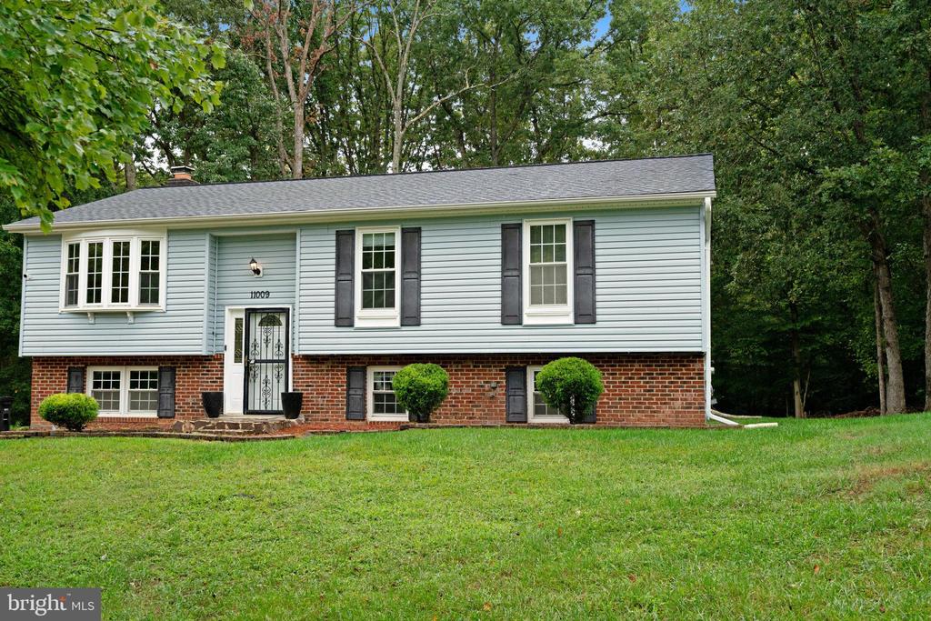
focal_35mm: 35
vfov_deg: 37.9
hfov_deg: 54.4
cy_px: 310
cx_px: 466
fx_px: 905
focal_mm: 35
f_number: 8
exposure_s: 1/640
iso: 1250
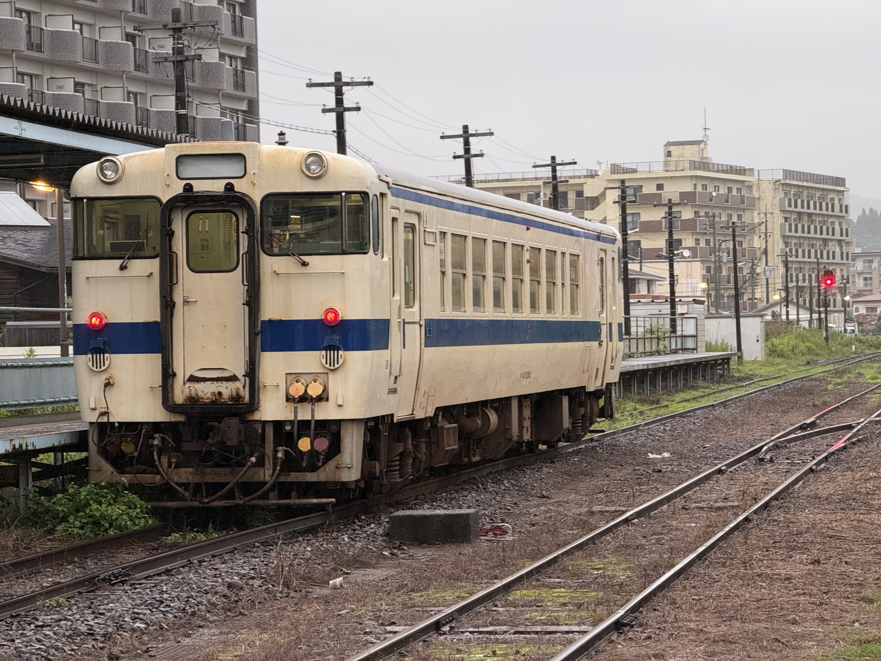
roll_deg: +0.8
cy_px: 330
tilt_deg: +0.0
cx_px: 440
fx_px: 3054
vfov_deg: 12.3
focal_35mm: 120
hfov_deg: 16.4
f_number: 2.8
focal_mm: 15.66
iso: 250
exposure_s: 1/60
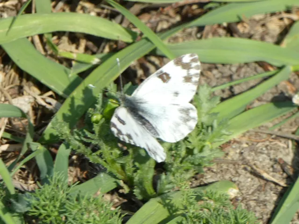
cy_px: 112
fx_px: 4319
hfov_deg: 4.0
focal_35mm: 500
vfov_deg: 3.0
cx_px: 150
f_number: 5.6
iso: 80
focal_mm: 89.5
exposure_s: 1/100
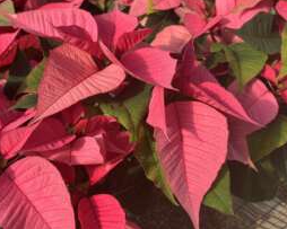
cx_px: 95
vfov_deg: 36.4
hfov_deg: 44.1
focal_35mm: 41
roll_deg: -2.1
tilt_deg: -27.6
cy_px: 98
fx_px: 348
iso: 50
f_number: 1.6
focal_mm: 5.96
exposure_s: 1/1205
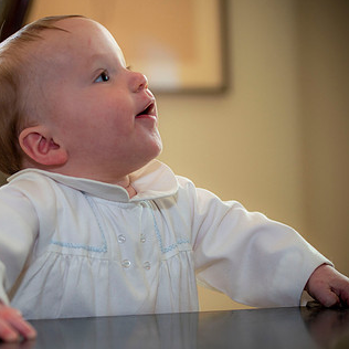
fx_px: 1243
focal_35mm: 109
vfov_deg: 16.0
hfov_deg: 15.9
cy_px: 200
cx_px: 75
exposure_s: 1/60
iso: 160
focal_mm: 70
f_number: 3.5
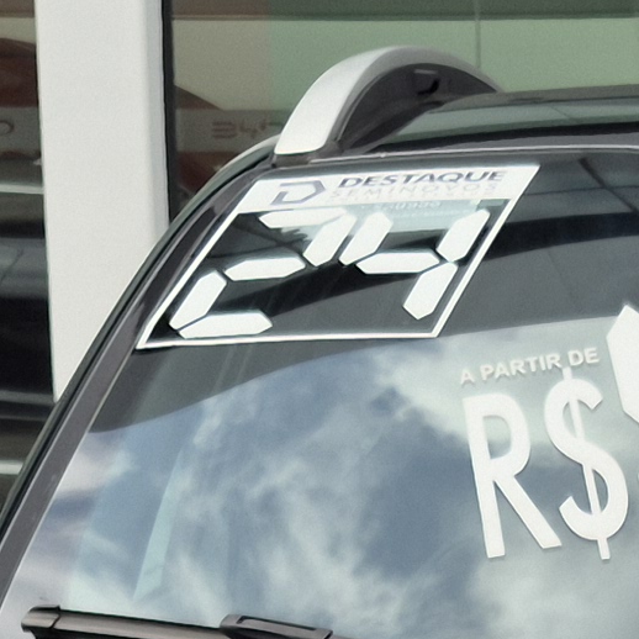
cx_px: 945
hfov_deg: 10.7
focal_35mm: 157
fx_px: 3279
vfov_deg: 10.0
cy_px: 1433
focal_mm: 5.4
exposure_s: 1/1612
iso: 25
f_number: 1.8
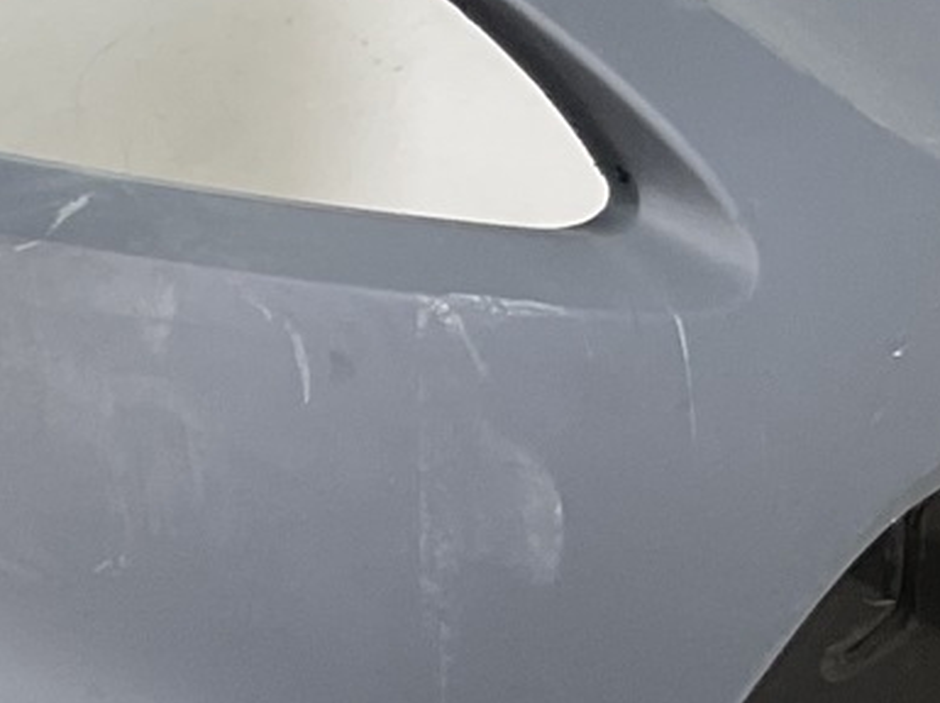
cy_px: 871
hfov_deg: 11.9
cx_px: -823
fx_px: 4124
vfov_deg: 9.6
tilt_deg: -19.6
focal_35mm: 152
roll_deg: -4.8
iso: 20
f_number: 1.8
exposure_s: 1/100
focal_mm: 3
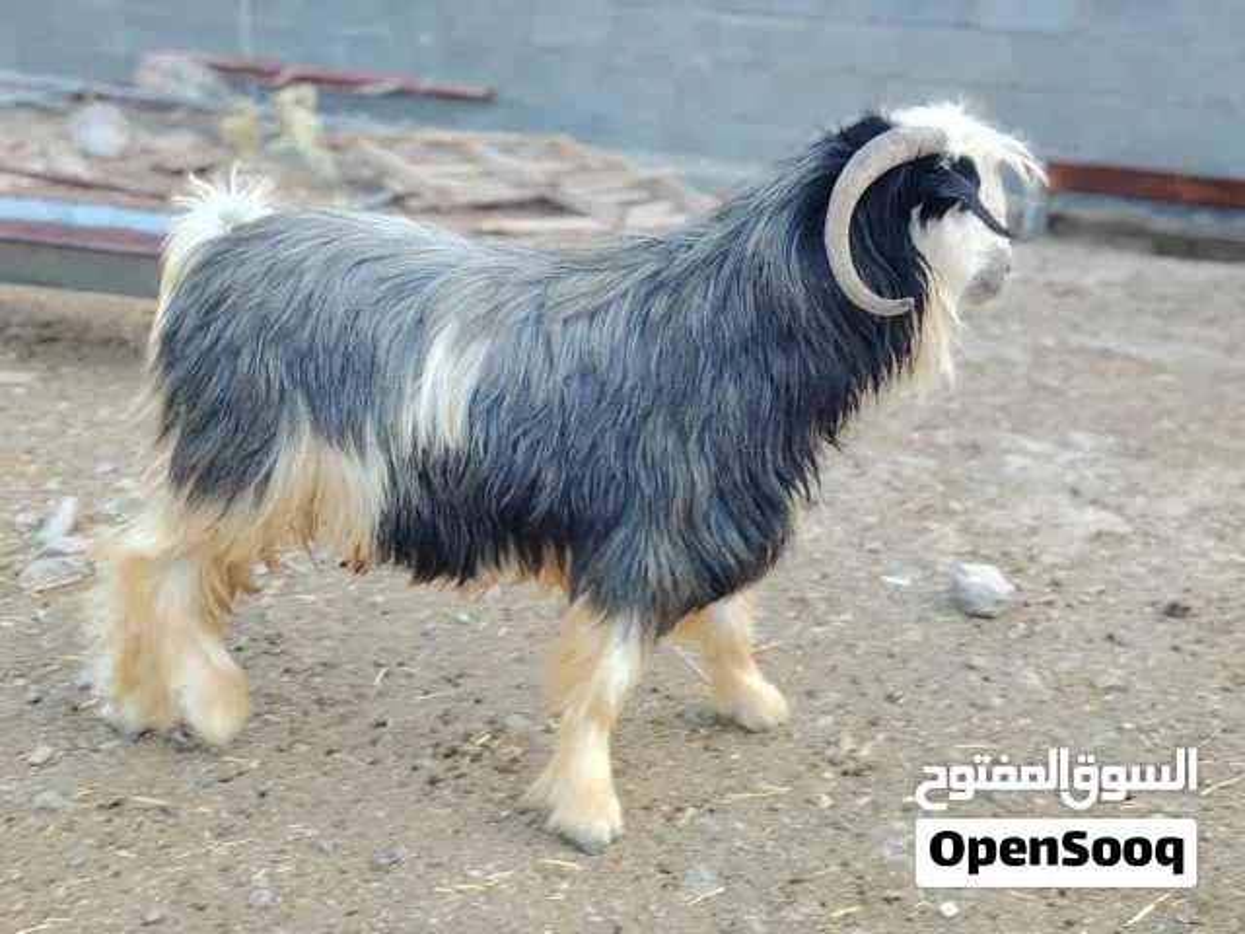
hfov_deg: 40.4
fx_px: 1690
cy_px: 467
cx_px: 622
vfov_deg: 30.9
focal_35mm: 47
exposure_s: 1/101
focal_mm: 5.25
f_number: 4
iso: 100
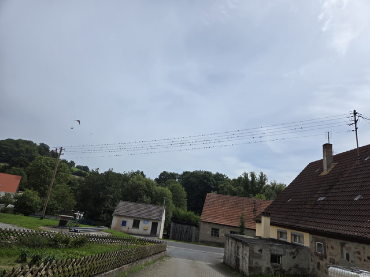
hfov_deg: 73.9
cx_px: 185
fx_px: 246
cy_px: 138
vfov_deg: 58.9
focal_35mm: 23
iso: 25
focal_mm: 5.4
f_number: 1.8
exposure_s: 1/3667
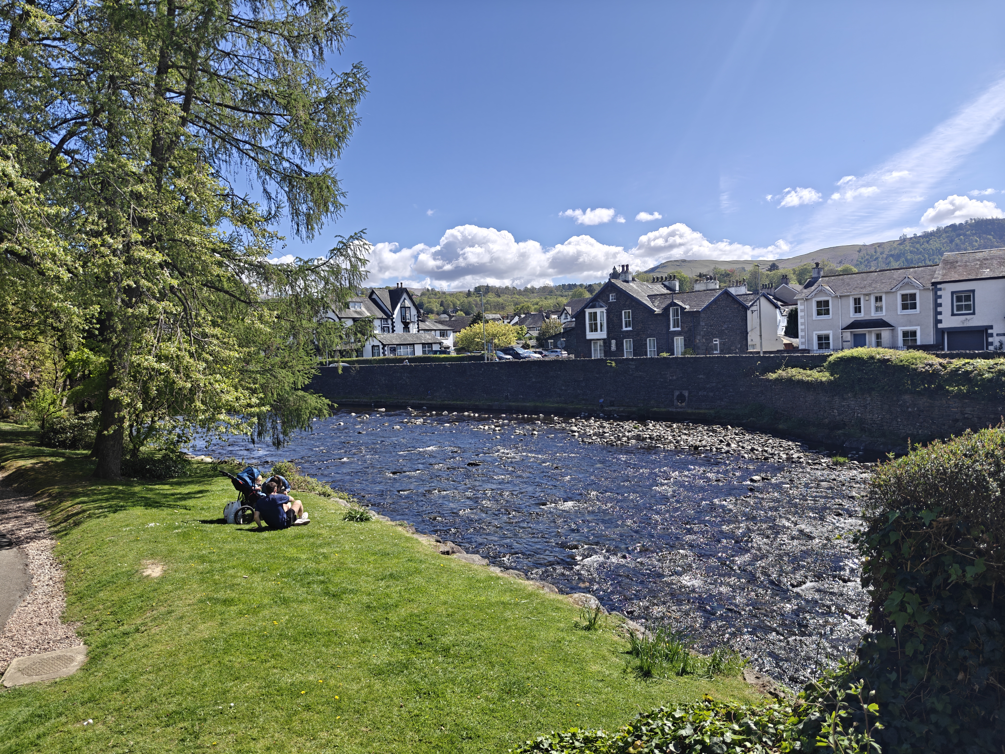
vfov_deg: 58.9
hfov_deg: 73.9
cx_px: 502
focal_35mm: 23
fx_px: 668
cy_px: 377
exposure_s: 1/1526
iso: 64
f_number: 1.6
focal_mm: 6.06
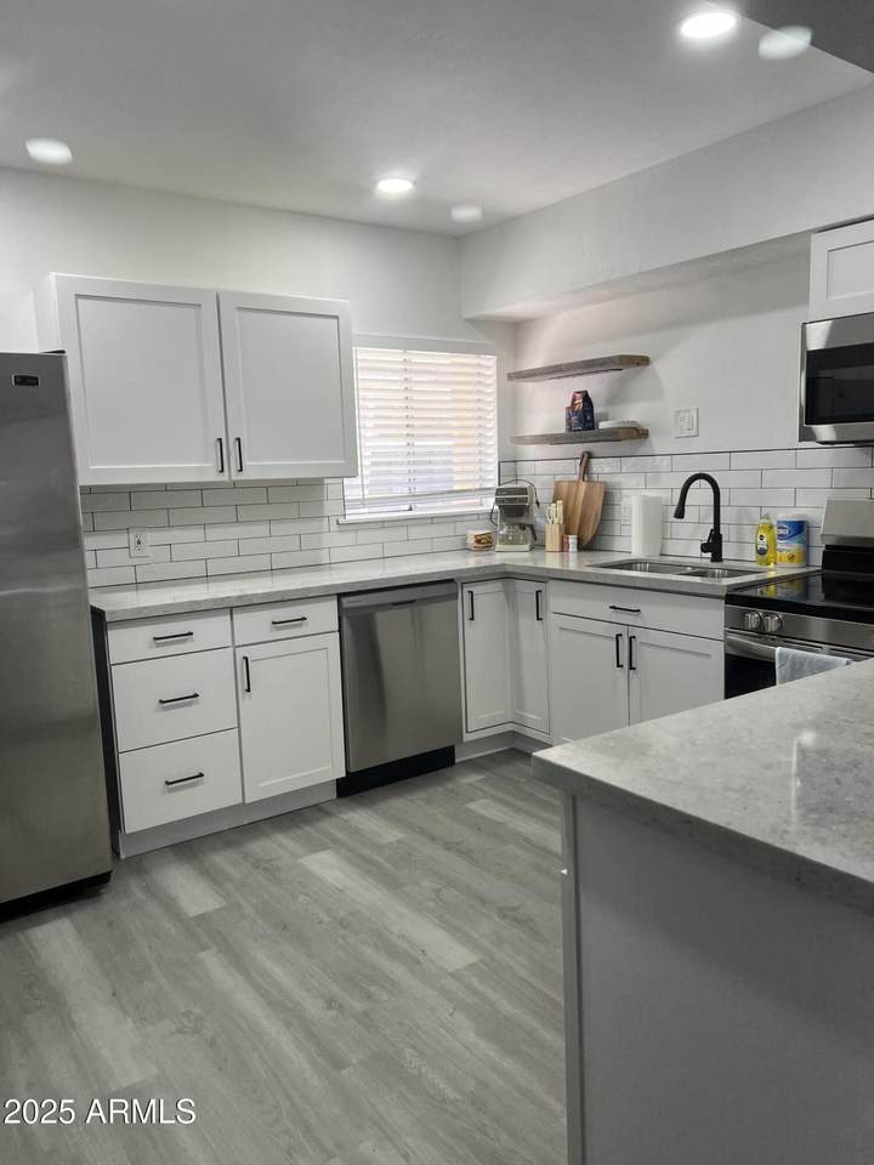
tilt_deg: -8.2
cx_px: 437
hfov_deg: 53.1
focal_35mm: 26
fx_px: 875
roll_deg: +1.6
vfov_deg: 67.3
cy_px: 582
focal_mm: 5.7
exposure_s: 1/120
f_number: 1.5
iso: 80
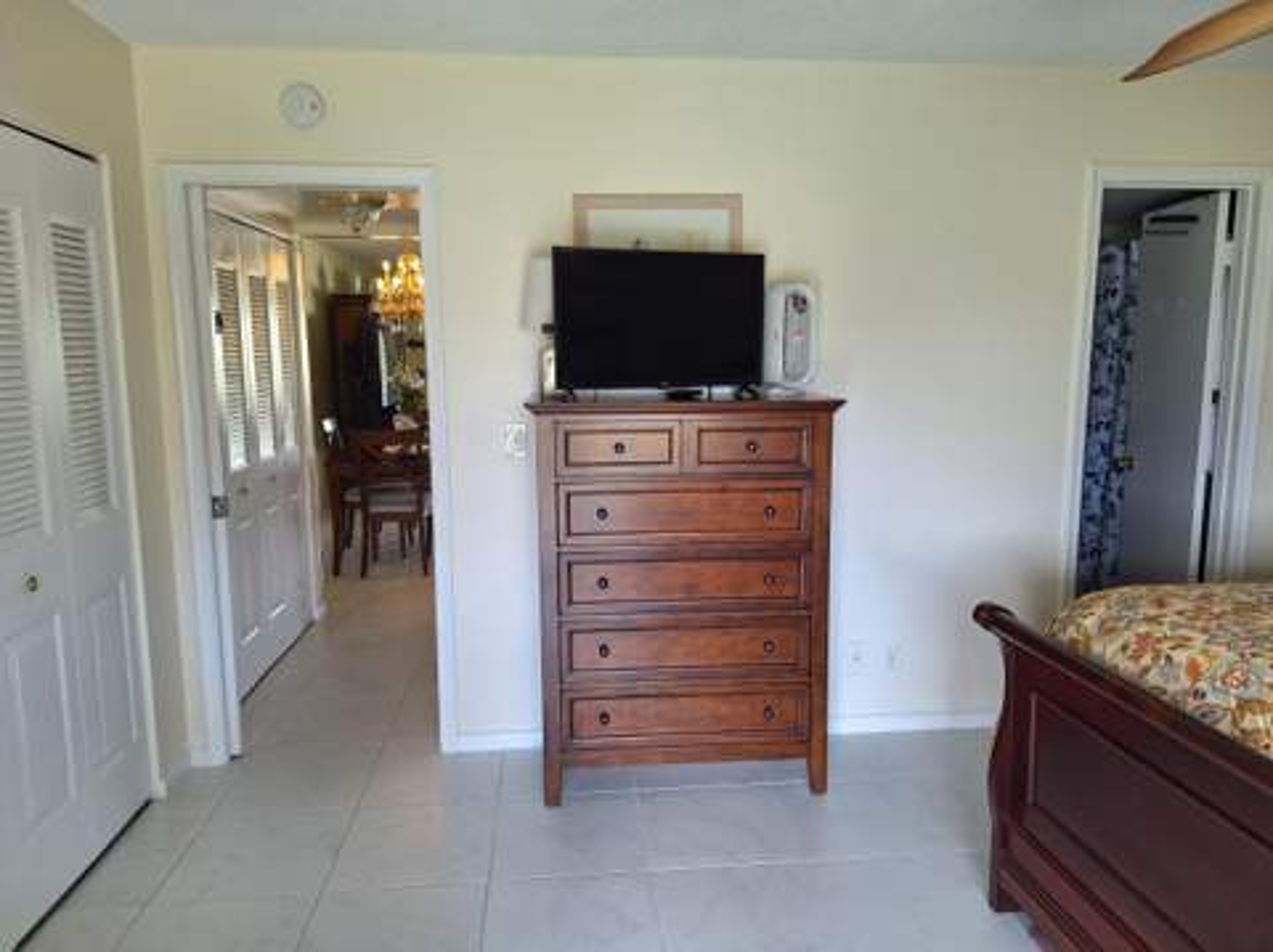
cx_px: 636
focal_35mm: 23
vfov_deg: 58.8
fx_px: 845
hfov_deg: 74.0
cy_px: 476
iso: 80
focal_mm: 5.54
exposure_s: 1/40
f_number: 1.8
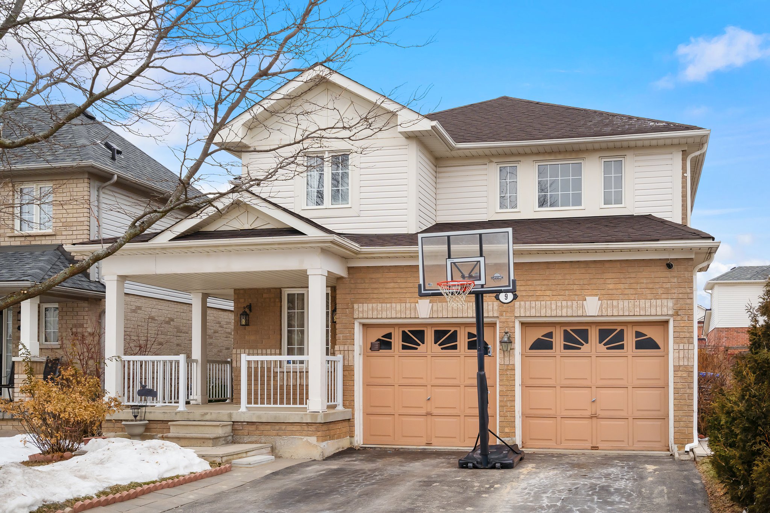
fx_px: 748
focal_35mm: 35
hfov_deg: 54.4
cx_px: 385
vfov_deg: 37.8
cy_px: 256
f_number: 8
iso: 640
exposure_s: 1/200
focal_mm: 35
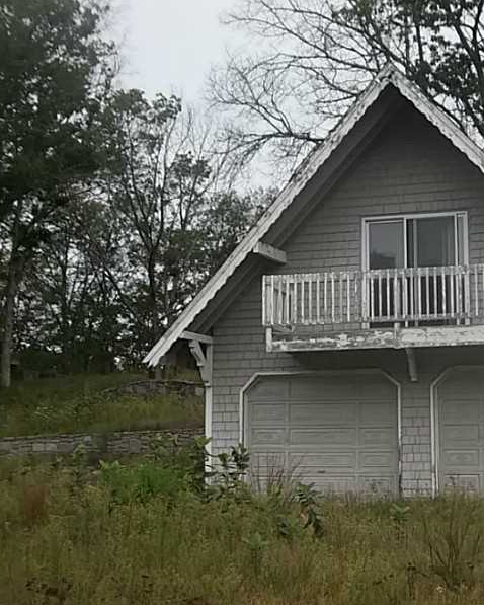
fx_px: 1217
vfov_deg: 27.9
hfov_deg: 22.2
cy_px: 303
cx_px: 381
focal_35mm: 68
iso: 80
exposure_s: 1/160
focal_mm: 9.3
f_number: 5
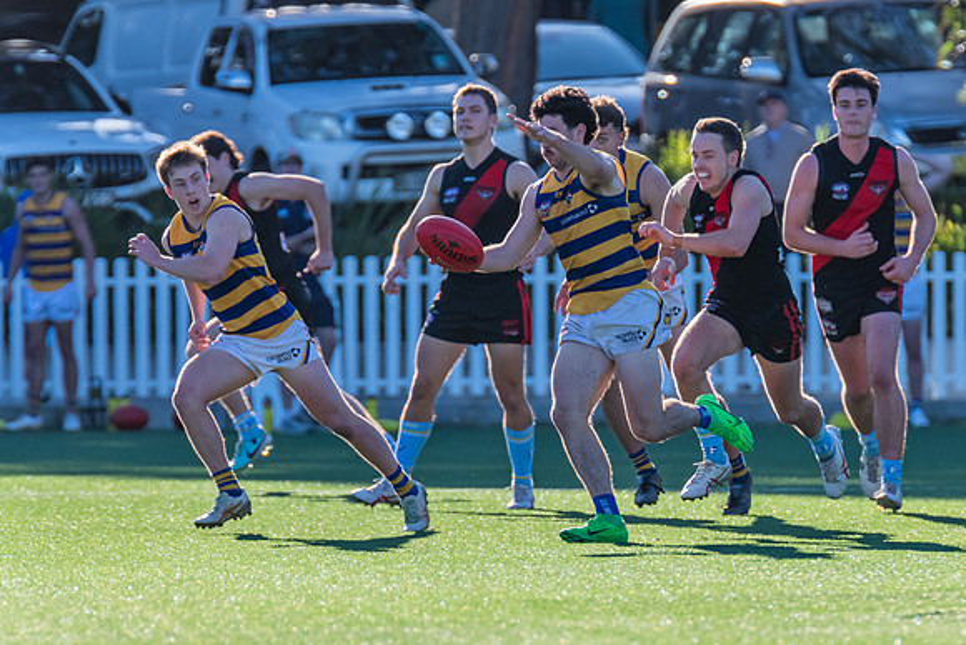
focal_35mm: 747
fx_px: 20050
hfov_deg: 2.8
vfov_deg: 1.8
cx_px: 648
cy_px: 335
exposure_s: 1/1250
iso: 800
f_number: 8
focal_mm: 550
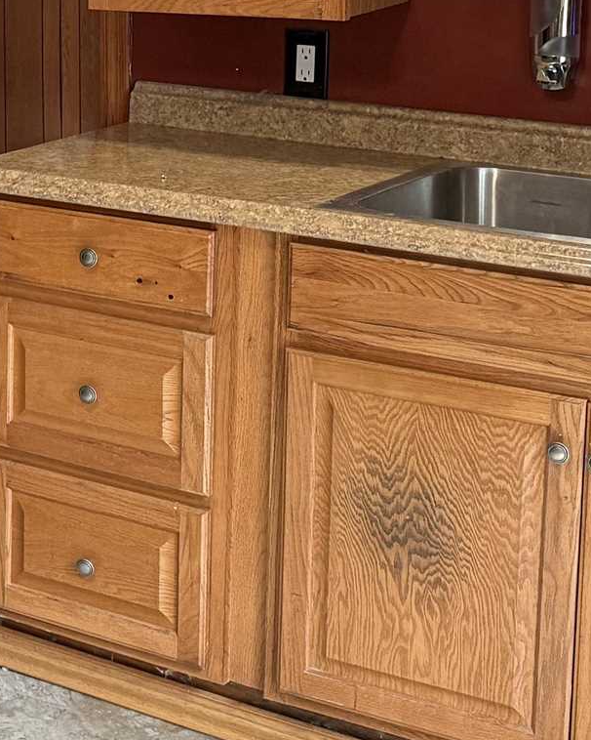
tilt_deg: -7.0
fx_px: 2078
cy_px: 53
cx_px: -357
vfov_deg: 19.7
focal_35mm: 95
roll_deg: +1.9
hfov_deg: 14.8
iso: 250
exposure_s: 1/60
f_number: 1.78
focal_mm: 6.76
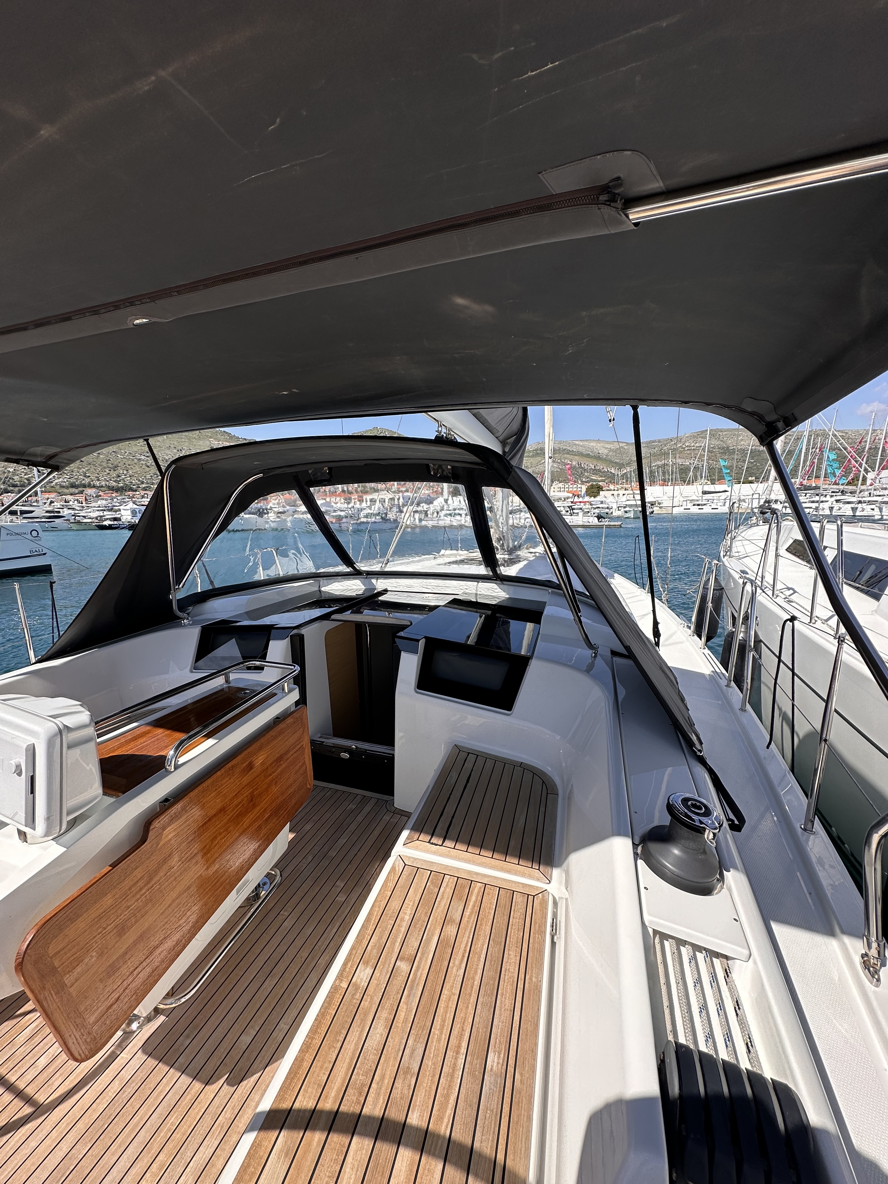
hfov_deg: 85.7
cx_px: 444
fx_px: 479
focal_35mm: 14
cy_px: 592
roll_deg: +0.5
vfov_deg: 102.1
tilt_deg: -8.5
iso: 40
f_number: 2.2
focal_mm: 2.22
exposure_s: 1/1473
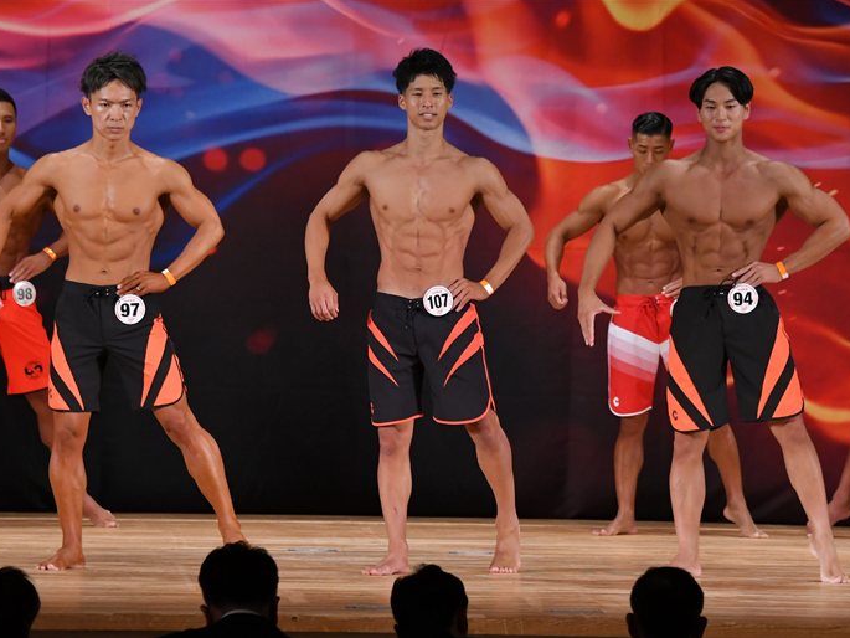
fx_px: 5796
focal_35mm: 236
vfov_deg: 6.3
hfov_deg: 8.4
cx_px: 424
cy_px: 319
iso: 3200
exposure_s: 1/400
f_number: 5.6
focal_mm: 145
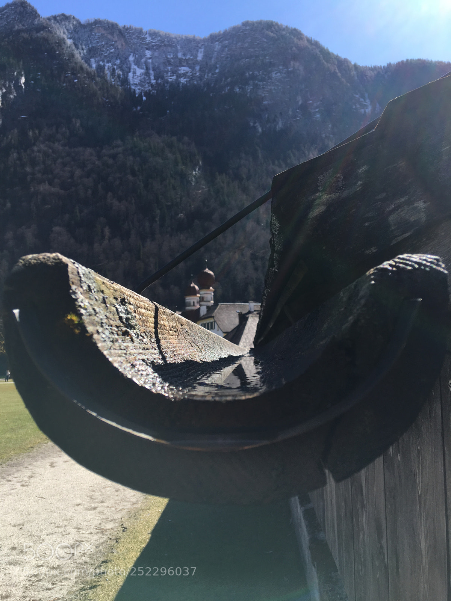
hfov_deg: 48.2
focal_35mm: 29
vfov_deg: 61.7
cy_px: 300
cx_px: 226
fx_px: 504
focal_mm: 4.15
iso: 25
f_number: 2.2
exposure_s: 1/1012
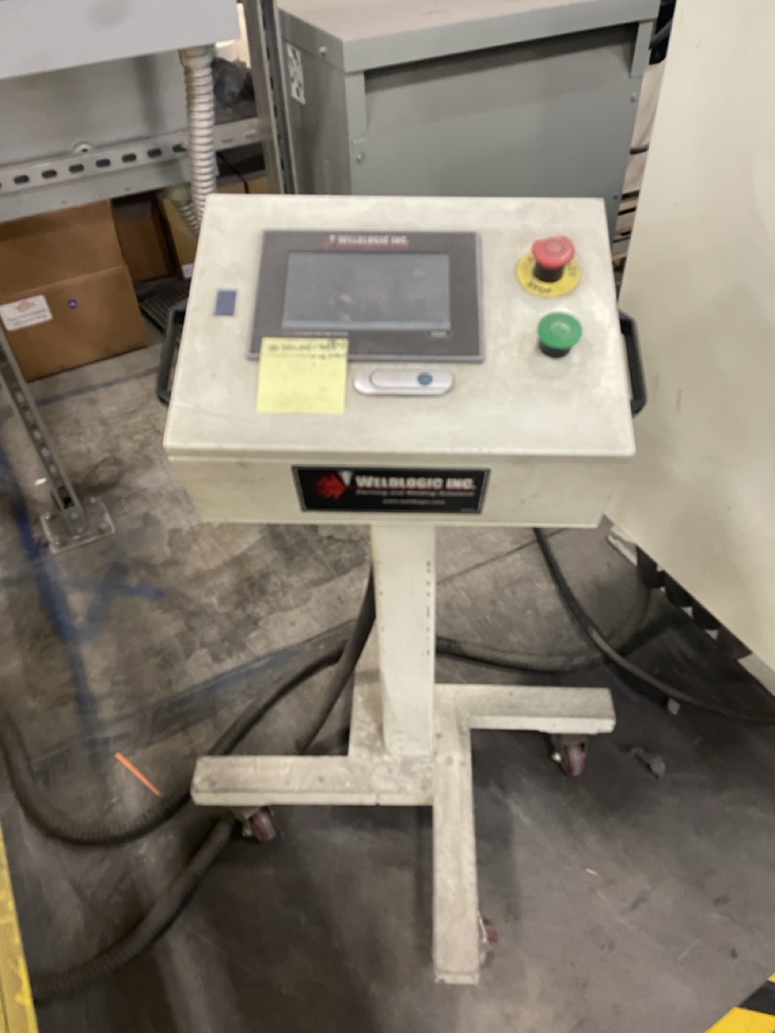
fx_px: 776
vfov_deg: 67.3
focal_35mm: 26
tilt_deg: -44.1
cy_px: 516
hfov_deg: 53.1
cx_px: 388
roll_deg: +3.0
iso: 250
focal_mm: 4.2
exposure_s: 1/60
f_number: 1.6
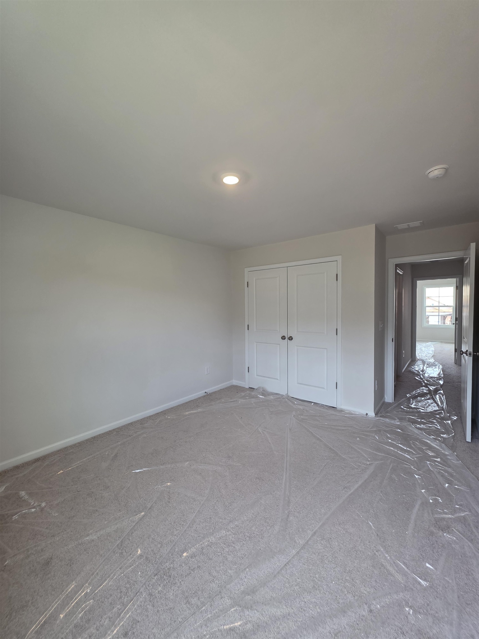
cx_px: 240
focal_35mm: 13
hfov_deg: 89.9
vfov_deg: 106.2
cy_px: 320
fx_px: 240
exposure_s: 1/120
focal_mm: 2.2
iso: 160
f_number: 1.9
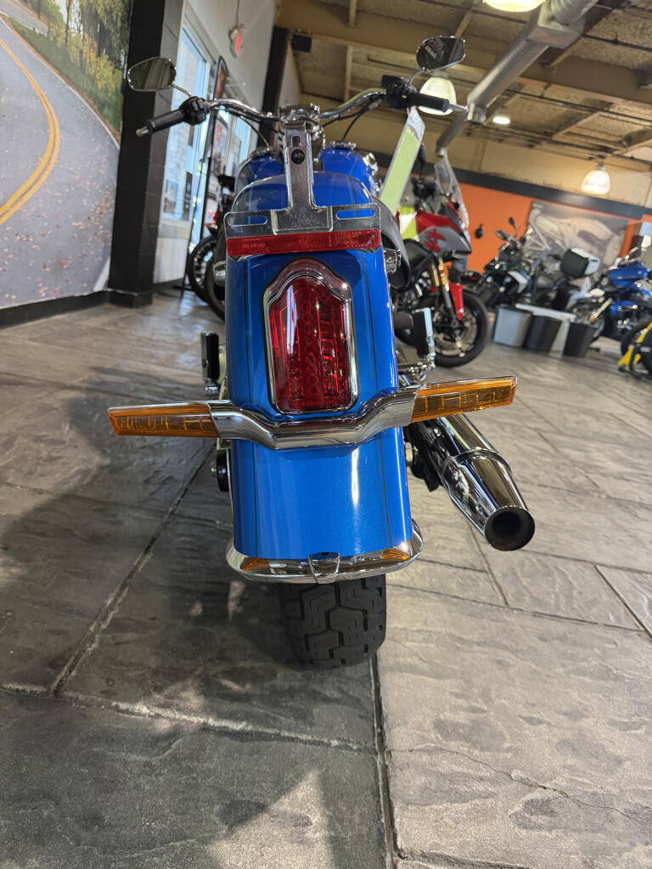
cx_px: 326
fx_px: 603
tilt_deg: -16.6
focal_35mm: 24
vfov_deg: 71.6
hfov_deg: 56.8
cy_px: 434
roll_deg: -11.3
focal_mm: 6.76
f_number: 1.78
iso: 160
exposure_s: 1/60
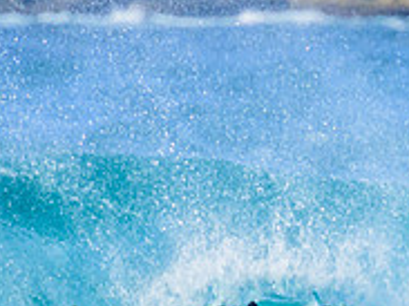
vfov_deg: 0.6
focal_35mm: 2542
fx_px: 30015
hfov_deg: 0.8
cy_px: 317
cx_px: 311
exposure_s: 1/2000
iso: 1400
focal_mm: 800
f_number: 11
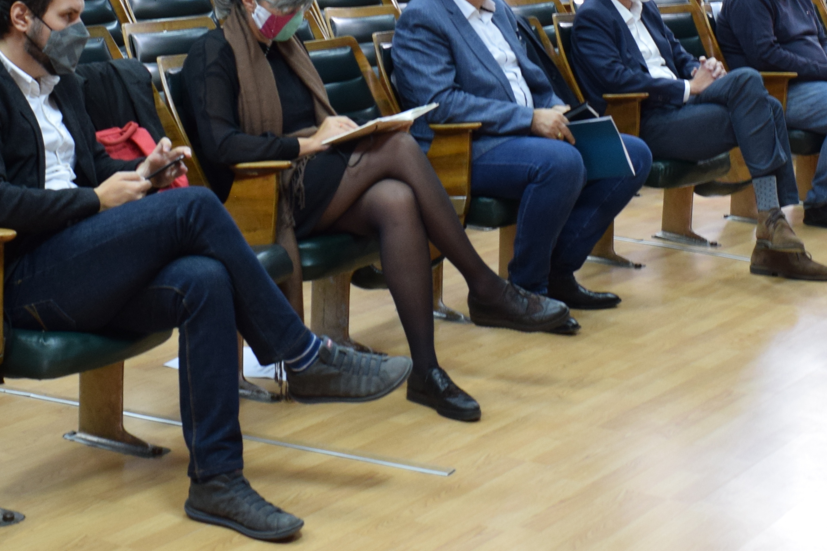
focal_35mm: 76
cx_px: 371
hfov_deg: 26.6
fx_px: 1746
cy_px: -31
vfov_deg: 17.4
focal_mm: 20
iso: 500
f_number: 5
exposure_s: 1/15
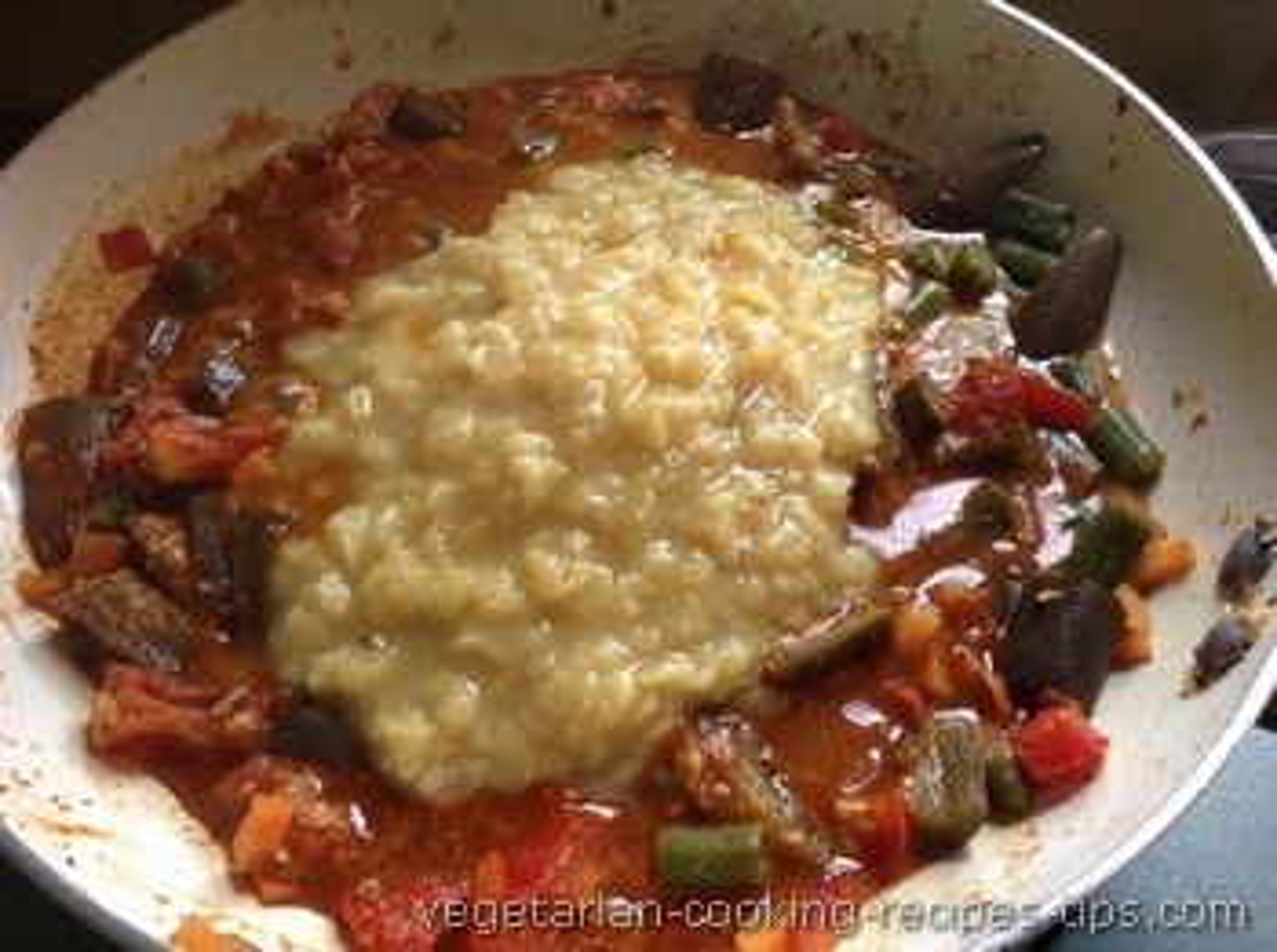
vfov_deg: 42.8
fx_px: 1215
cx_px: 638
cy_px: 476
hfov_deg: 55.4
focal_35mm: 33
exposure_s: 1/24
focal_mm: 3.3
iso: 100
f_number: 2.4
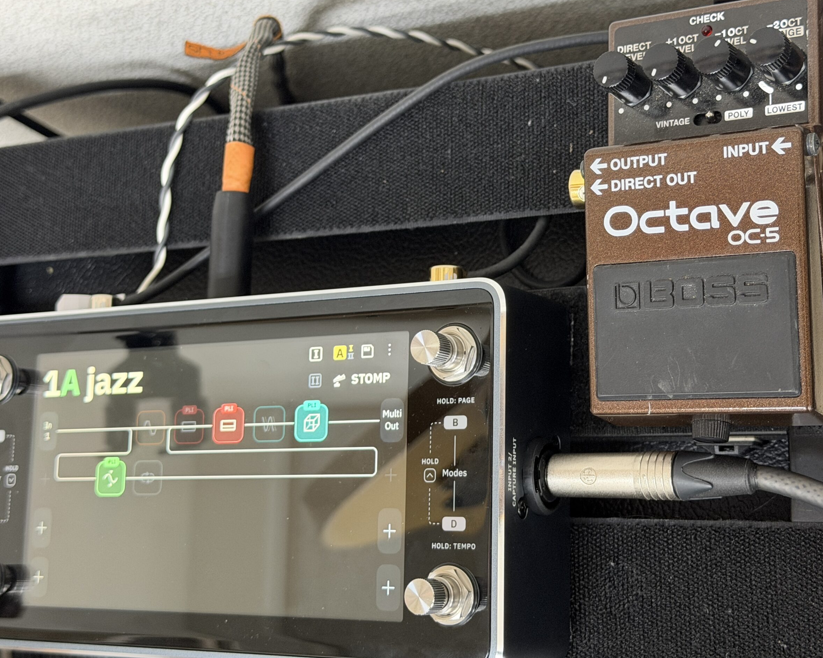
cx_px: 408
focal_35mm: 51
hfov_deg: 36.7
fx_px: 1242
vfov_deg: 29.7
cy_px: 332
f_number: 1.78
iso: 250
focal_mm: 6.76
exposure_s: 1/39
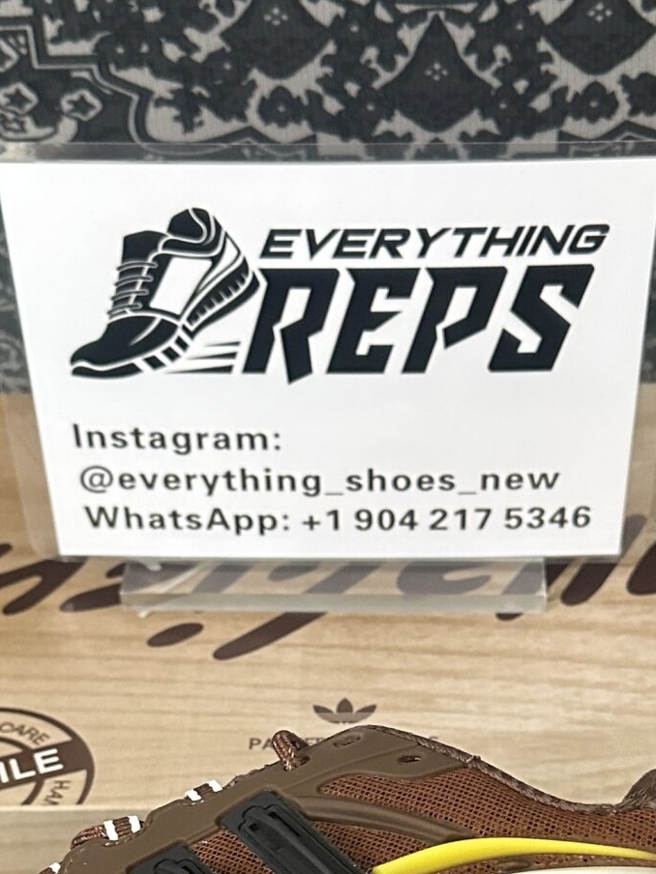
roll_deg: +2.8
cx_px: 322
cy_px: 729
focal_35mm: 68
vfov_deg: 27.8
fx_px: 1718
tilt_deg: -42.6
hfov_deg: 21.6
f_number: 1.78
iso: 500
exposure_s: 1/50
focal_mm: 6.86
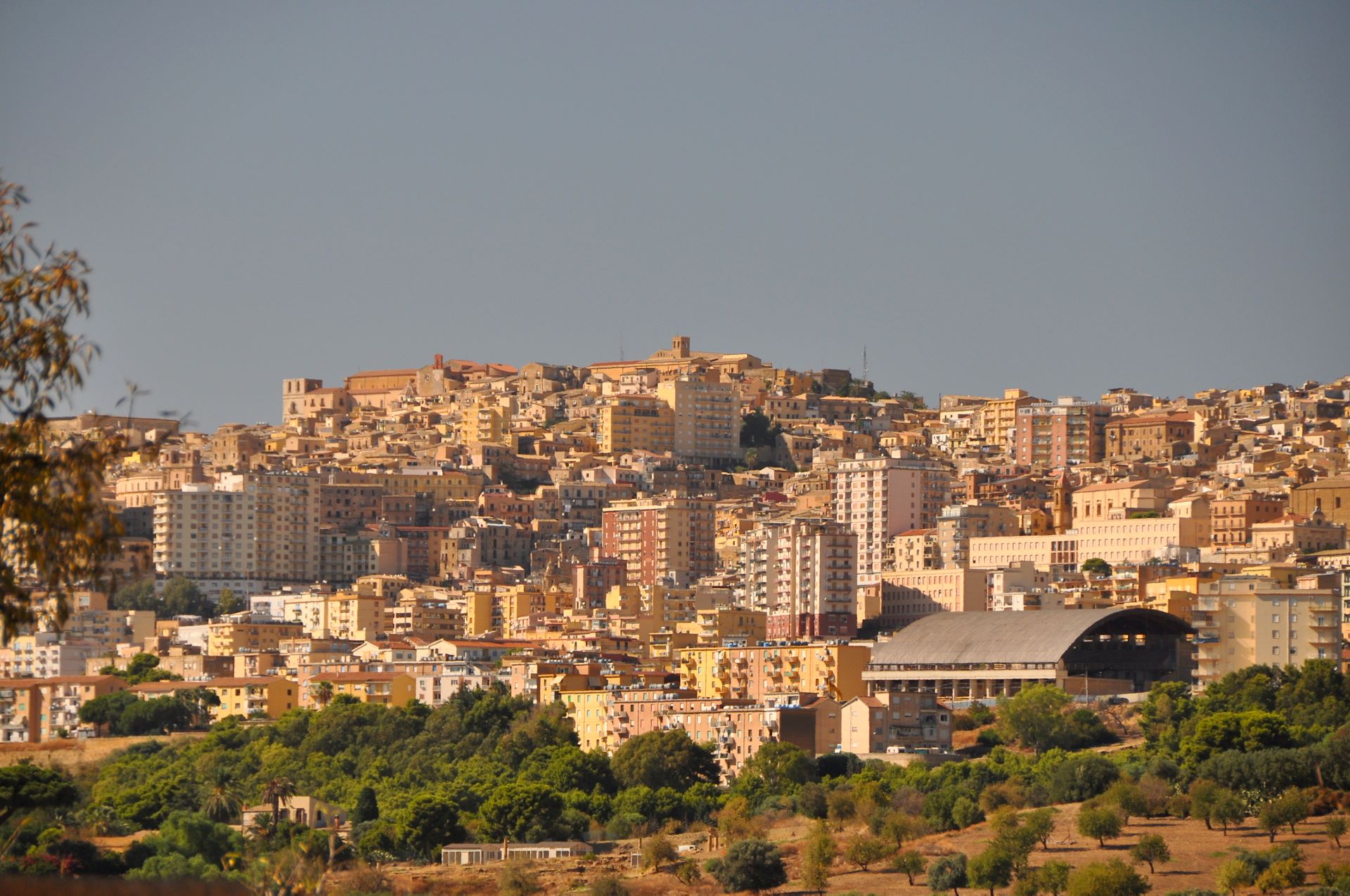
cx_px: 675
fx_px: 8427
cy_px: 448
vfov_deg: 6.1
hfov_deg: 9.2
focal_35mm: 225
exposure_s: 1/640
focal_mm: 150
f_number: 6.3
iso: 320
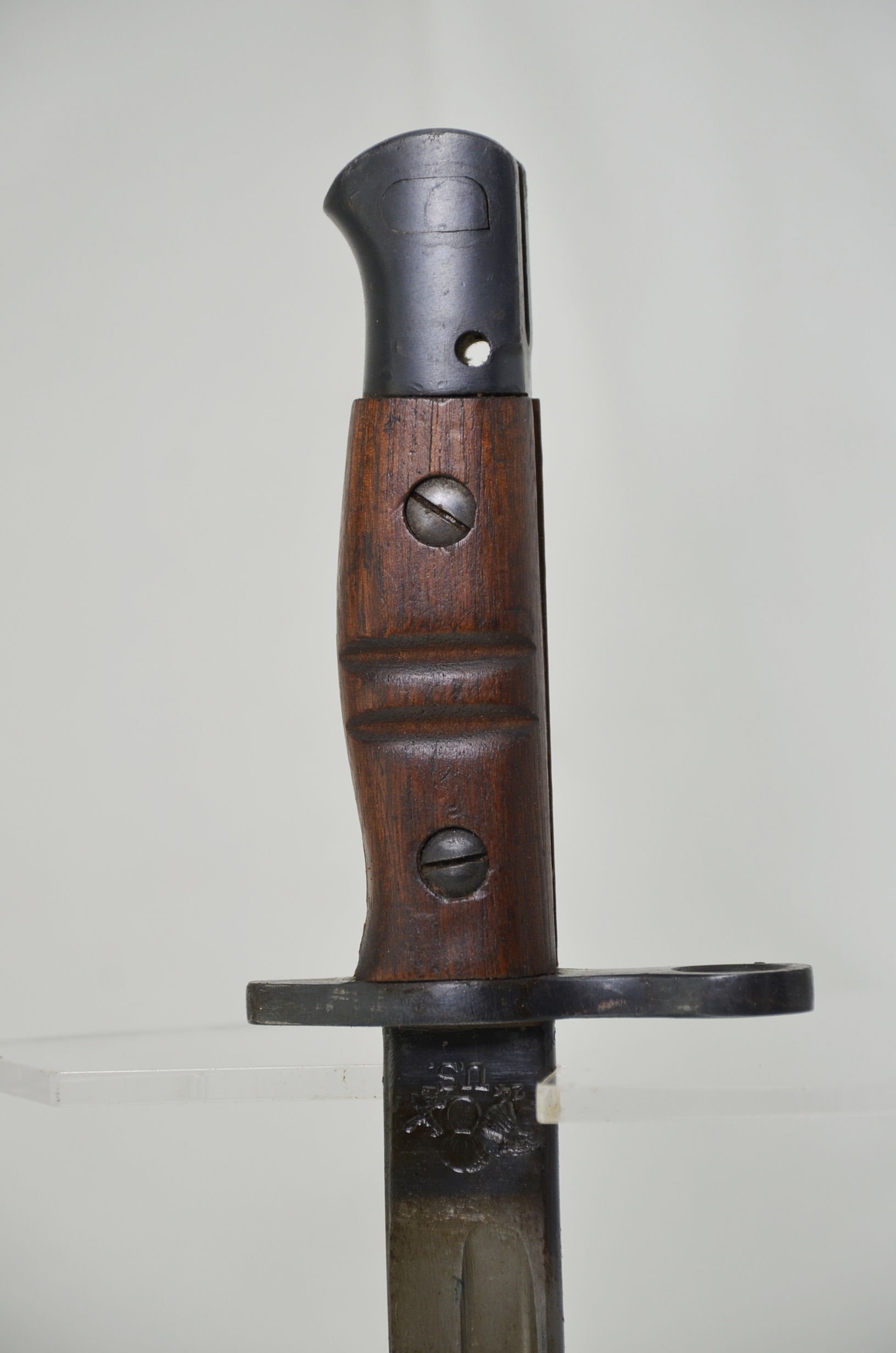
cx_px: 448
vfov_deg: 14.4
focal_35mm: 142
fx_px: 5344
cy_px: 676
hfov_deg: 9.6
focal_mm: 95
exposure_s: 1/250
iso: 400
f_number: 5.6
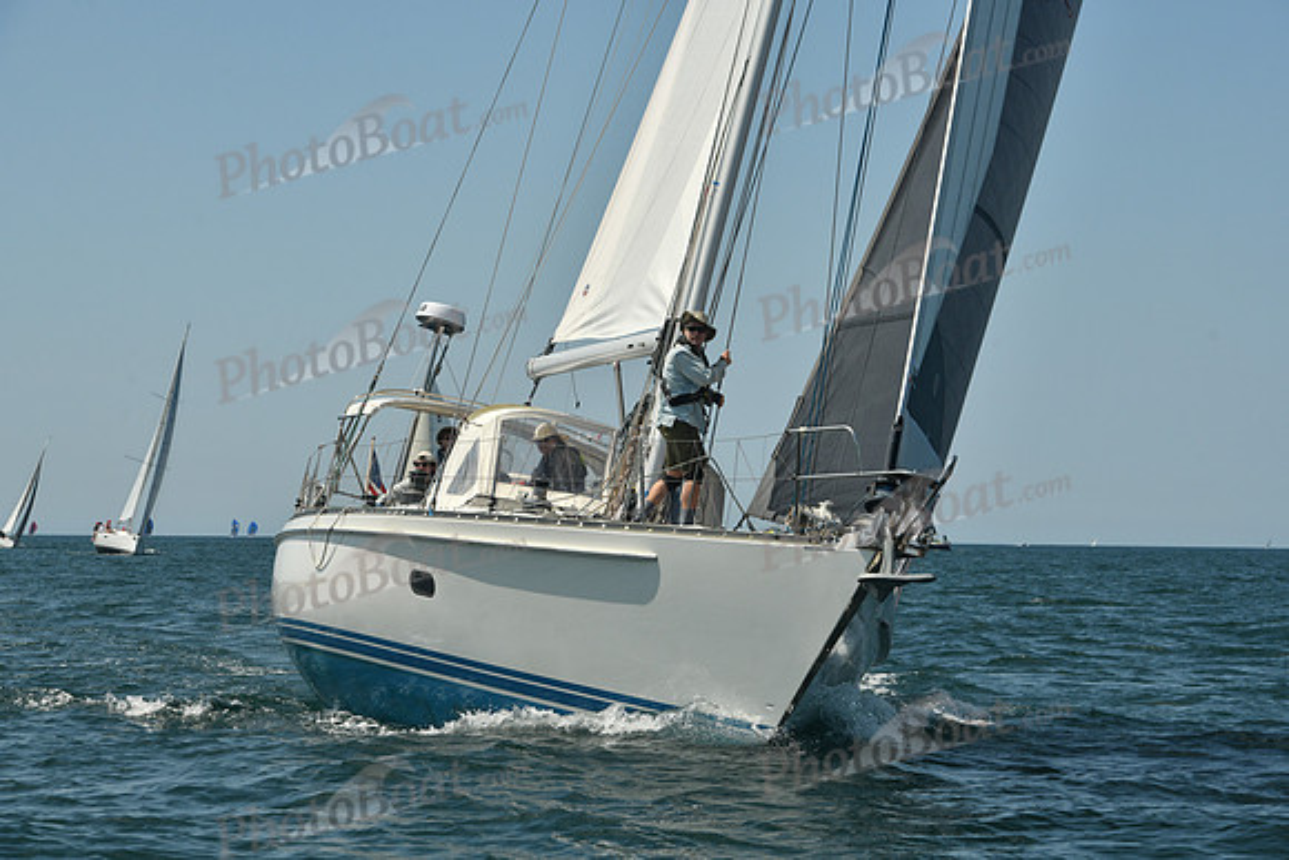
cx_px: 644
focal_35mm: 105
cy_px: 430
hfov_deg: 19.5
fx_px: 3760
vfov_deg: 13.0
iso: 320
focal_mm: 105
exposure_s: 1/640
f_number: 9
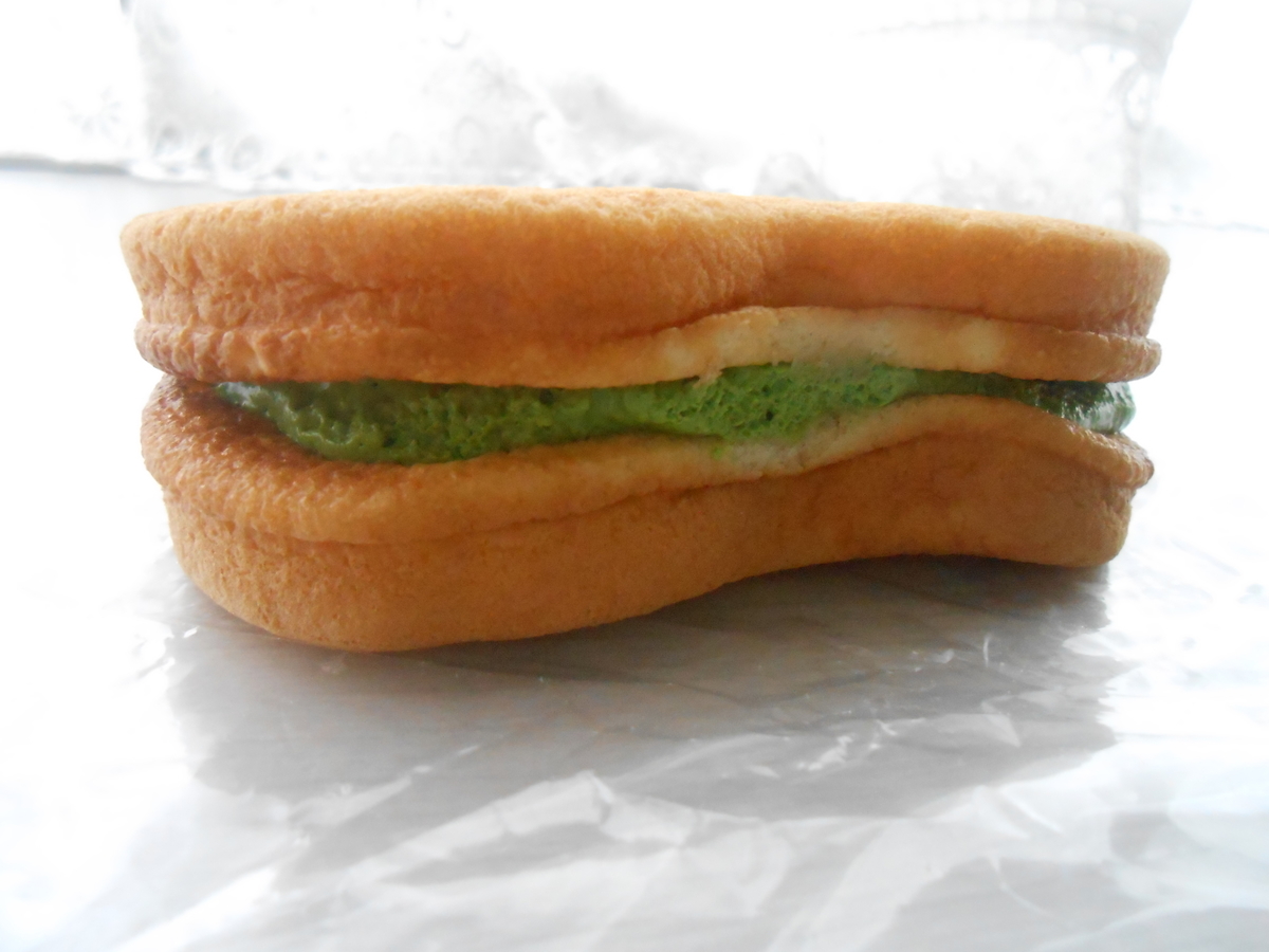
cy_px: 476
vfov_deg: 53.1
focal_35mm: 26
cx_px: 634
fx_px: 953
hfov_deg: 67.3
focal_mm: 4.6
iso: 800
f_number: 3.5
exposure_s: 1/60
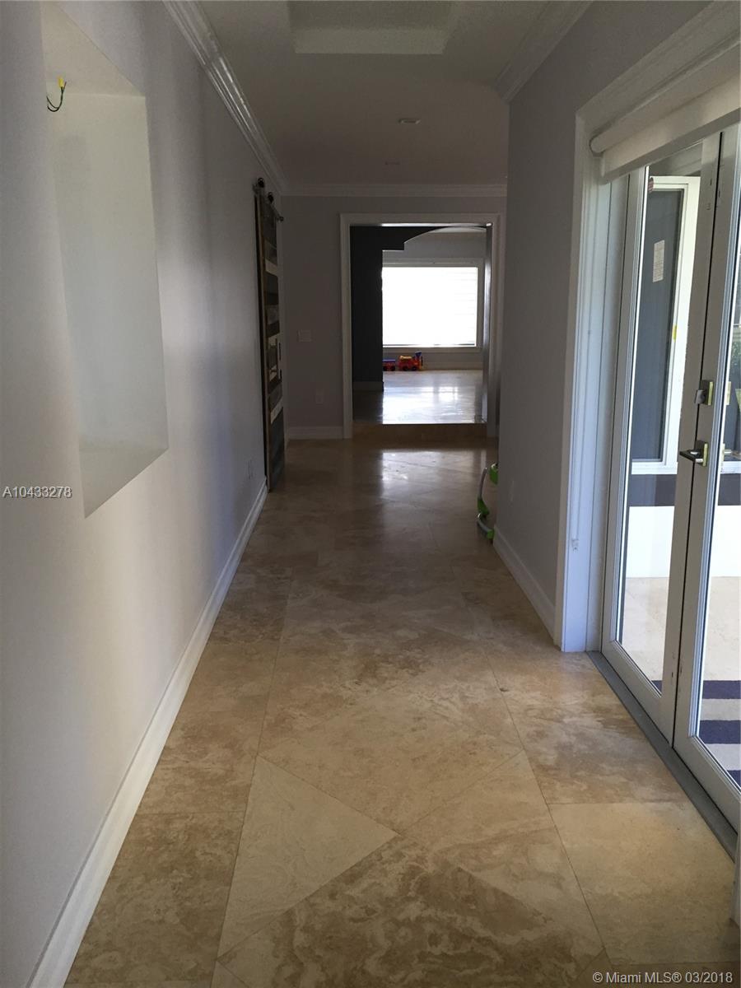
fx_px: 828
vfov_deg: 61.7
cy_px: 494
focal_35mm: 29
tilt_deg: -12.0
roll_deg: +0.4
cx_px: 370
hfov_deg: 48.2
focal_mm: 4.15
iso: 50
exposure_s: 1/30
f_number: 2.2
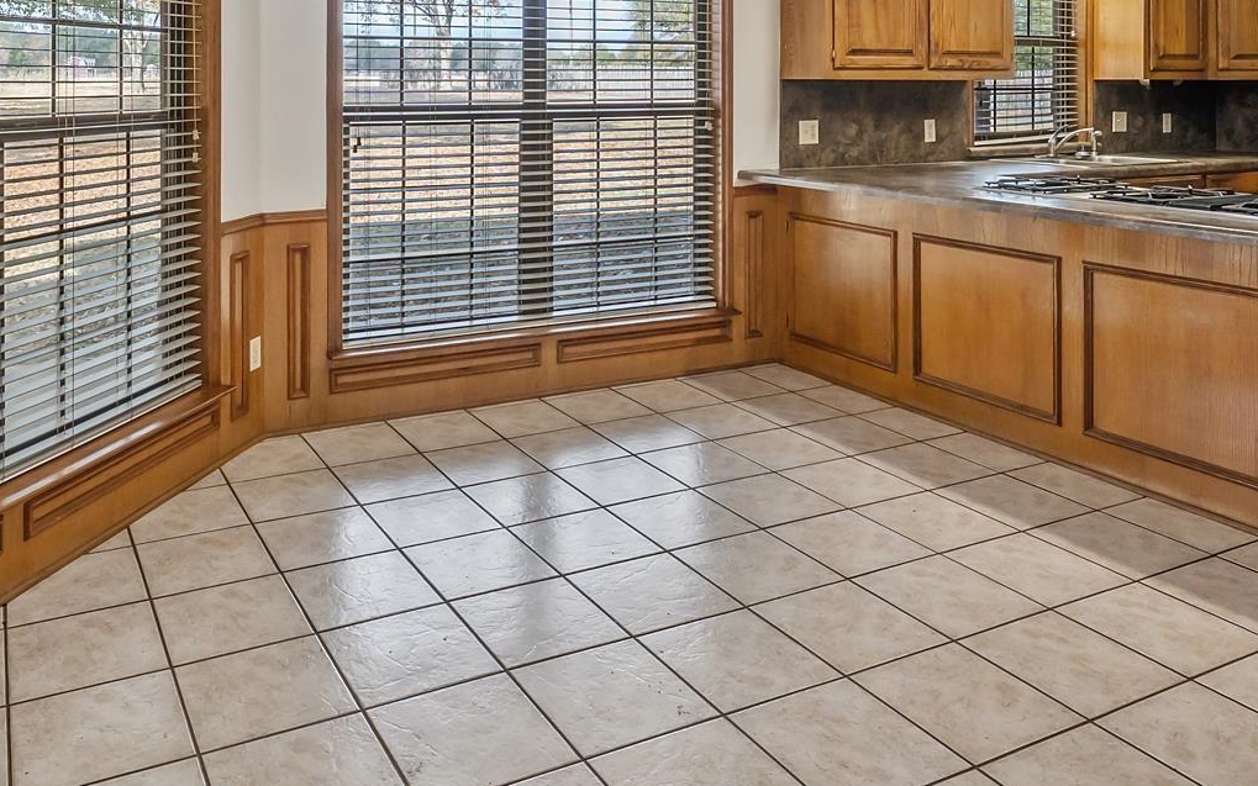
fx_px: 1029
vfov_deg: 39.2
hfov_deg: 62.1
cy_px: 93
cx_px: 480
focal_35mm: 30
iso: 800
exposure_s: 1/30
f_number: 8
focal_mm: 12
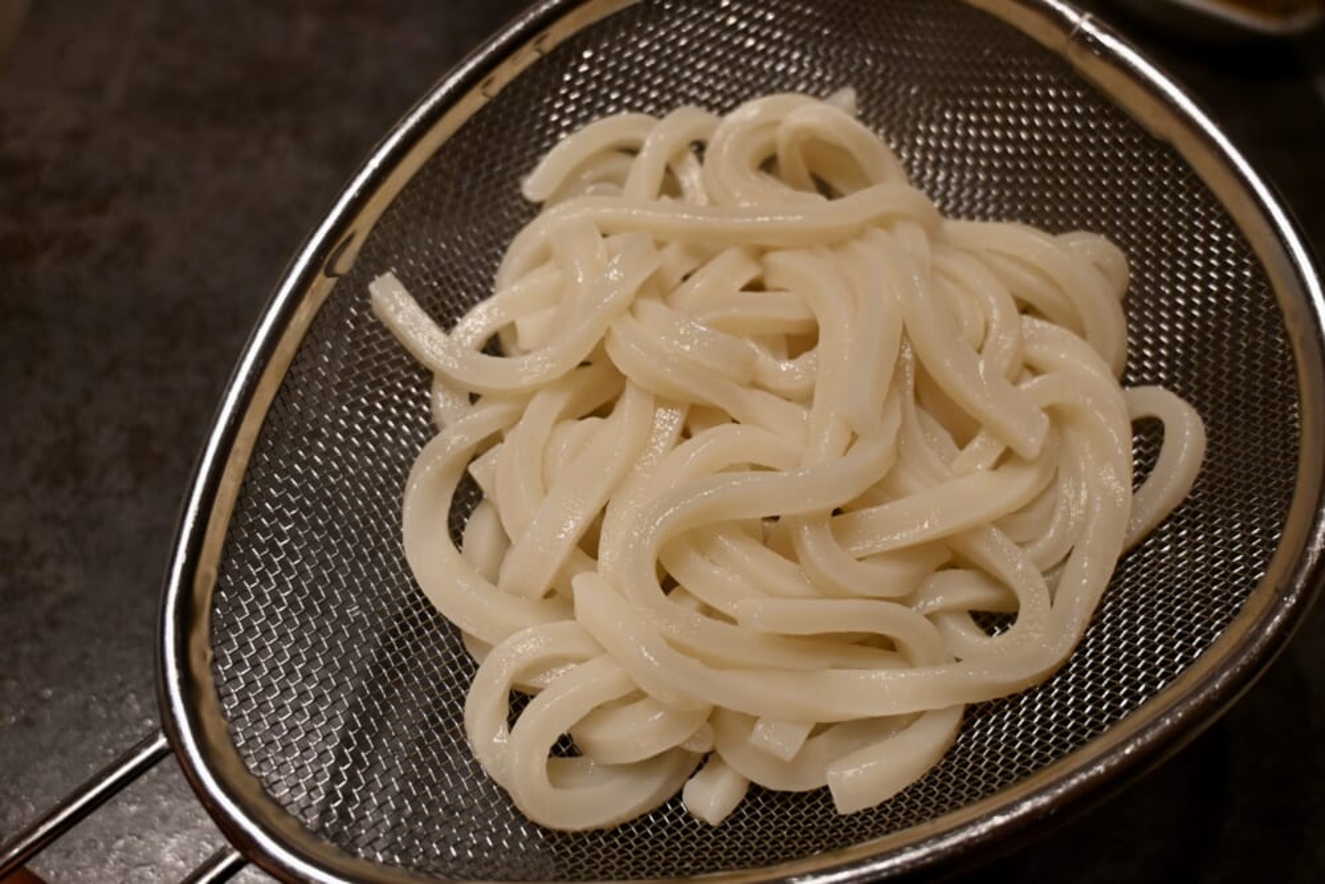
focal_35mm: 31
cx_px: 662
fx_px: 1132
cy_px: 442
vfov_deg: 42.7
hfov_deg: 60.7
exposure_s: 1/125
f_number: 3.8
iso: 640
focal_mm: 20.5
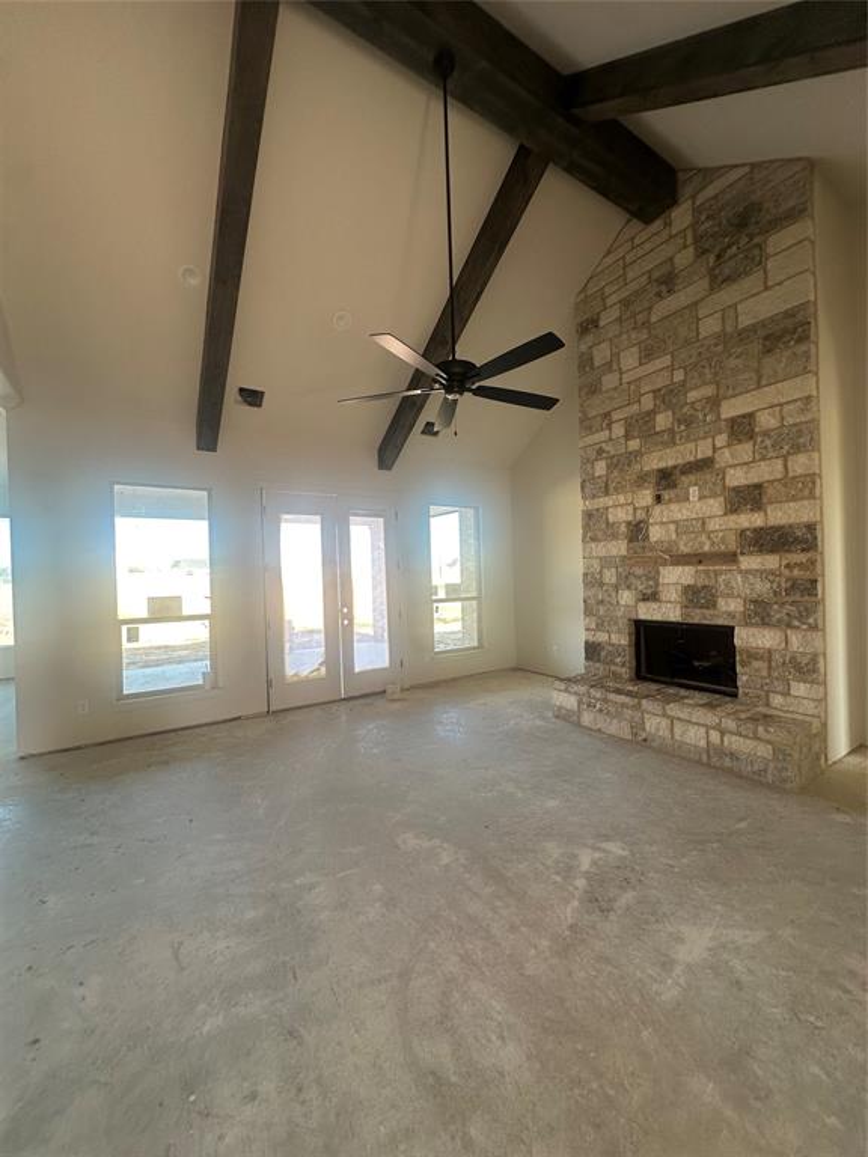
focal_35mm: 14
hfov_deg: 85.7
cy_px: 578
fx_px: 468
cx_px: 434
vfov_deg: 102.1
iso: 80
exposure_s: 1/99
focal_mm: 2.22
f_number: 2.2
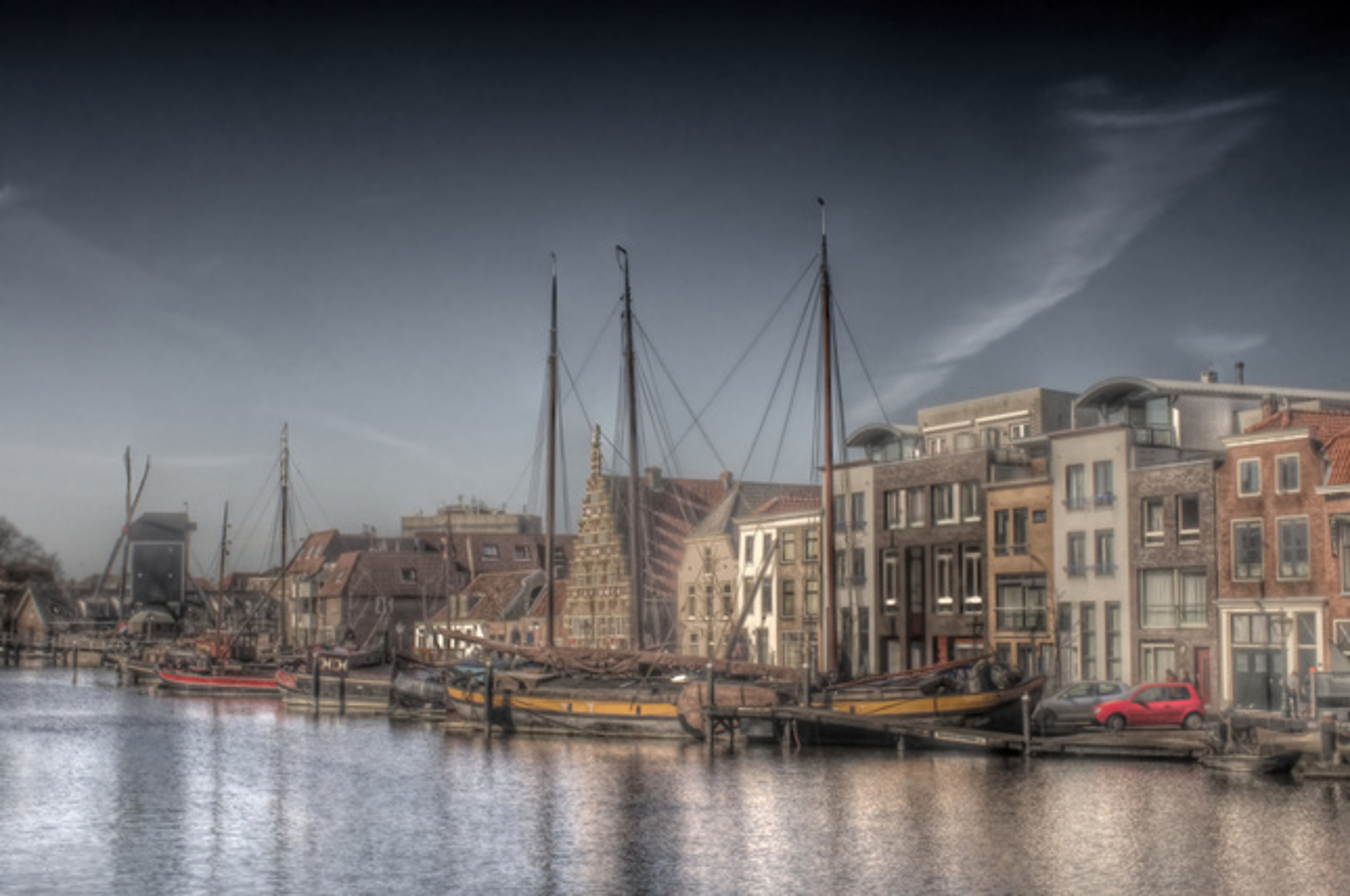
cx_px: 675
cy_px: 448
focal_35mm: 52
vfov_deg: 25.9
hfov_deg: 38.2
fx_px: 1947
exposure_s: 1/80
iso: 125
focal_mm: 35
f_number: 20
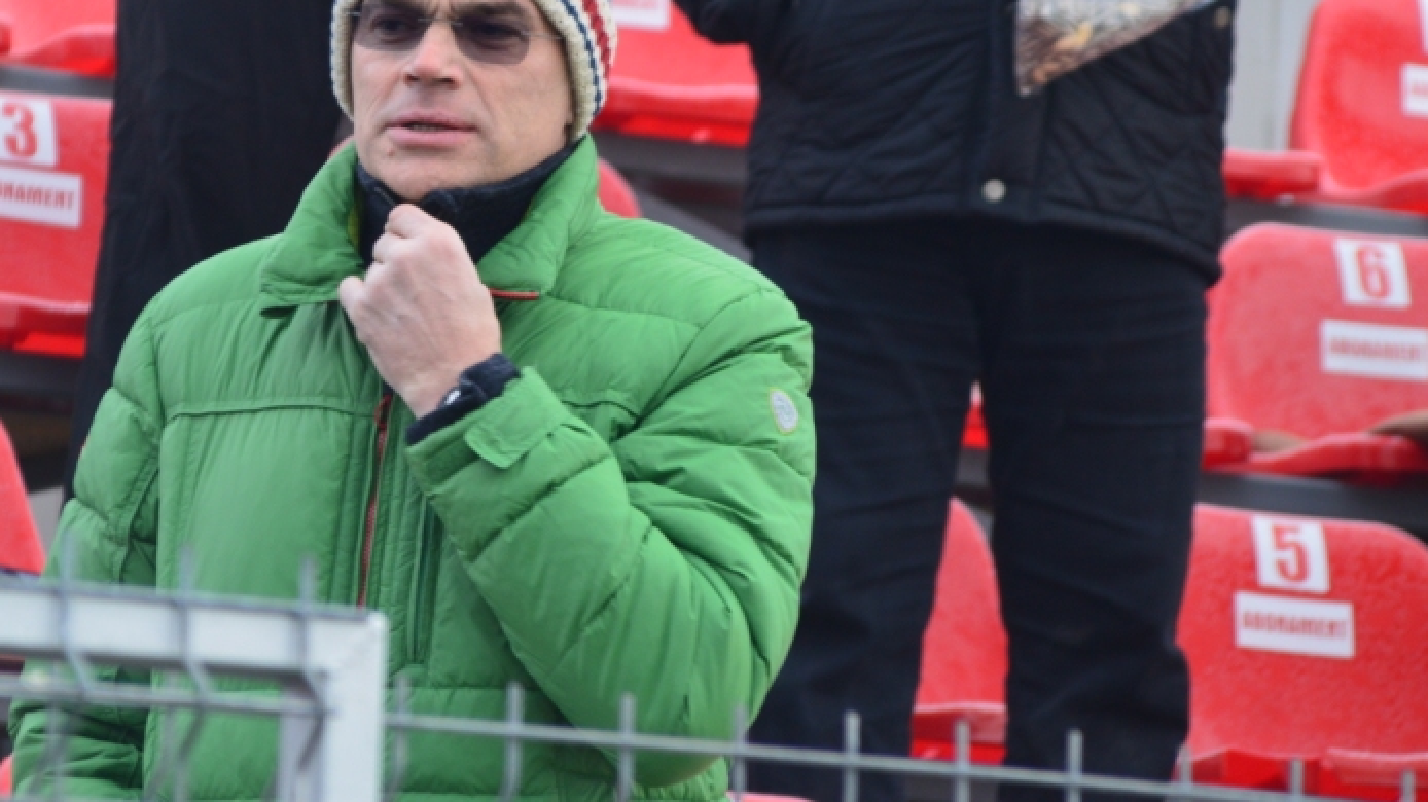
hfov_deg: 5.0
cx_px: 551
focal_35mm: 429
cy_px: 149
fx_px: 16232
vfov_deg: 2.8
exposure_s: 1/60
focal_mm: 185
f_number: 8
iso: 400
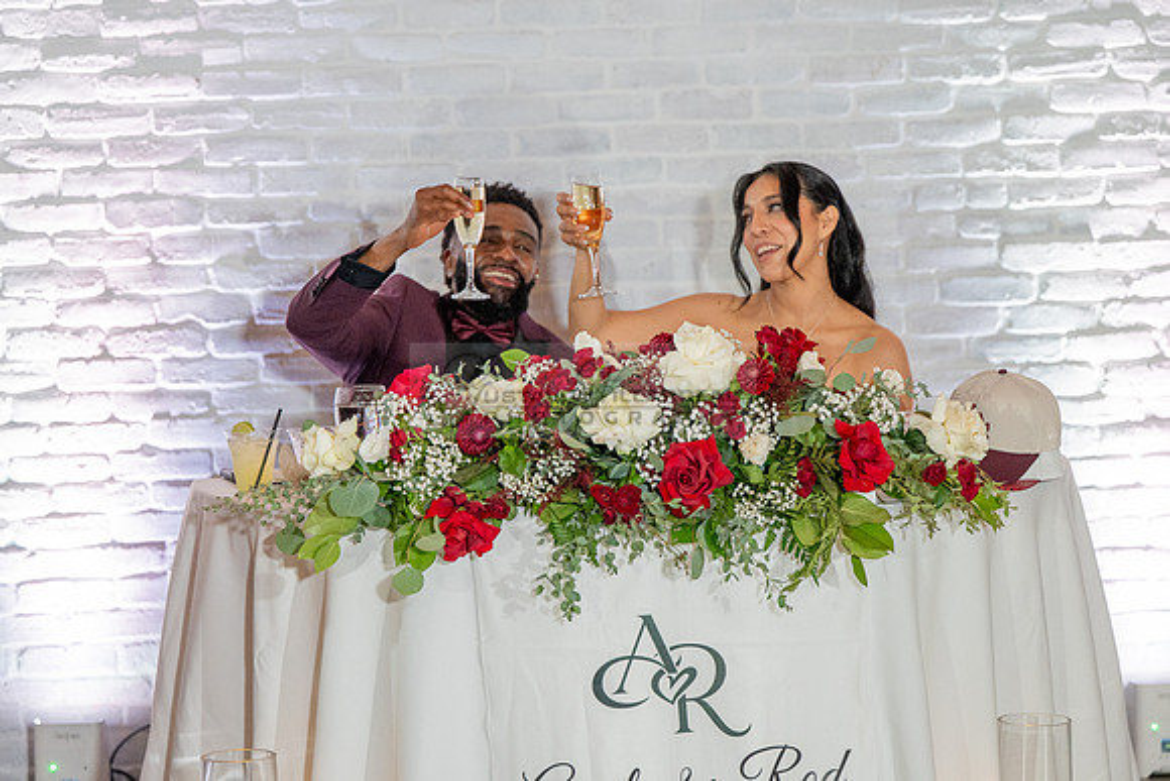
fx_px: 3474
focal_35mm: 107
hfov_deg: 19.1
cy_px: 348
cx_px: 544
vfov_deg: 12.8
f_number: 2.8
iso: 1600
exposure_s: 1/320
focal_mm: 93
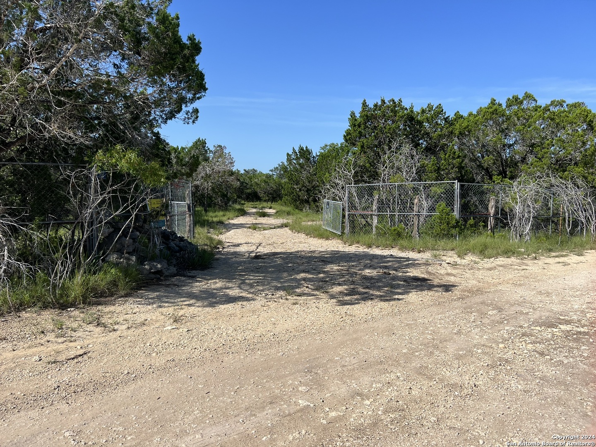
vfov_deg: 53.1
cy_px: 224
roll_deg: -1.0
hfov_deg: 67.3
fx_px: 448
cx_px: 298
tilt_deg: -6.1
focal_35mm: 26
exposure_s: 1/4831
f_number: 1.5
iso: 50
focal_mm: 5.7
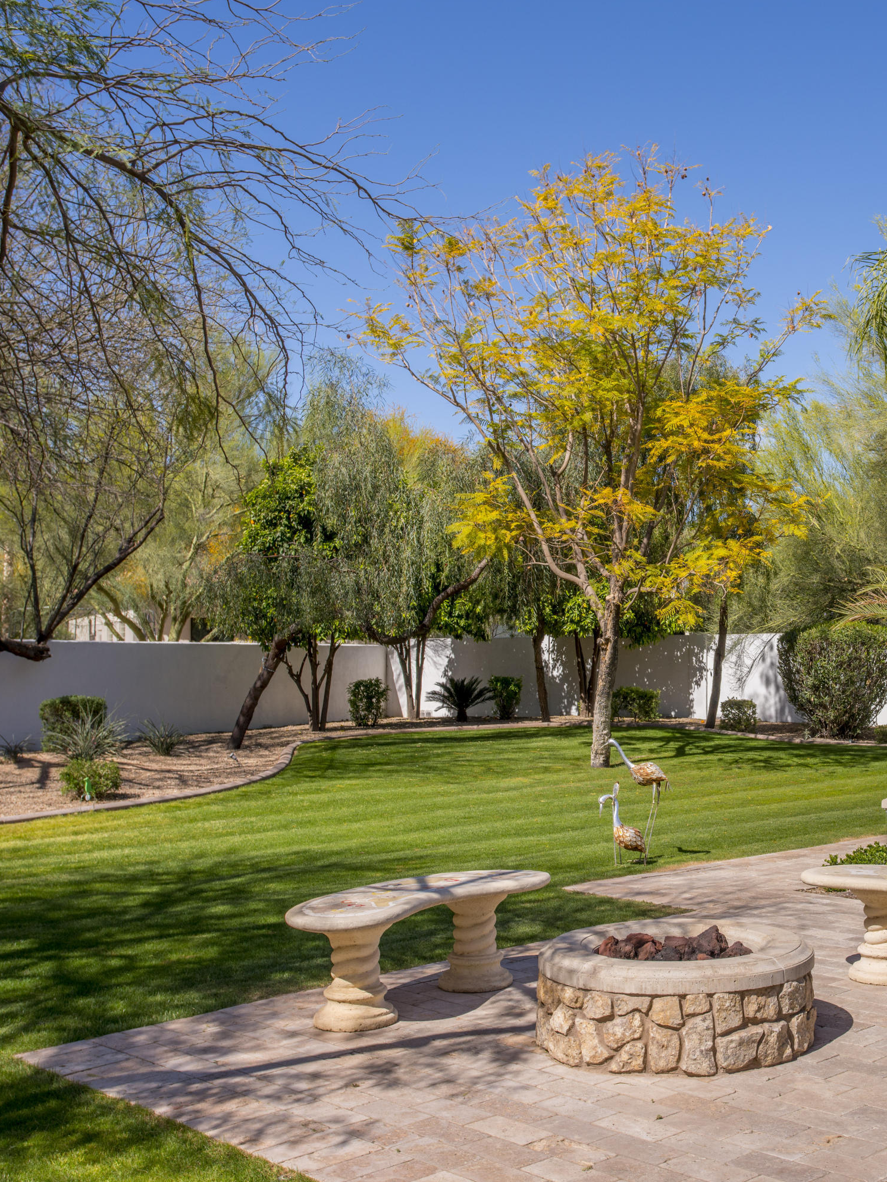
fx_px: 1537
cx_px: 709
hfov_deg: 31.4
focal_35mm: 45
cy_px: 588
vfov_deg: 42.1
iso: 200
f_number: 8
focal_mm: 31
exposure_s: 1/500
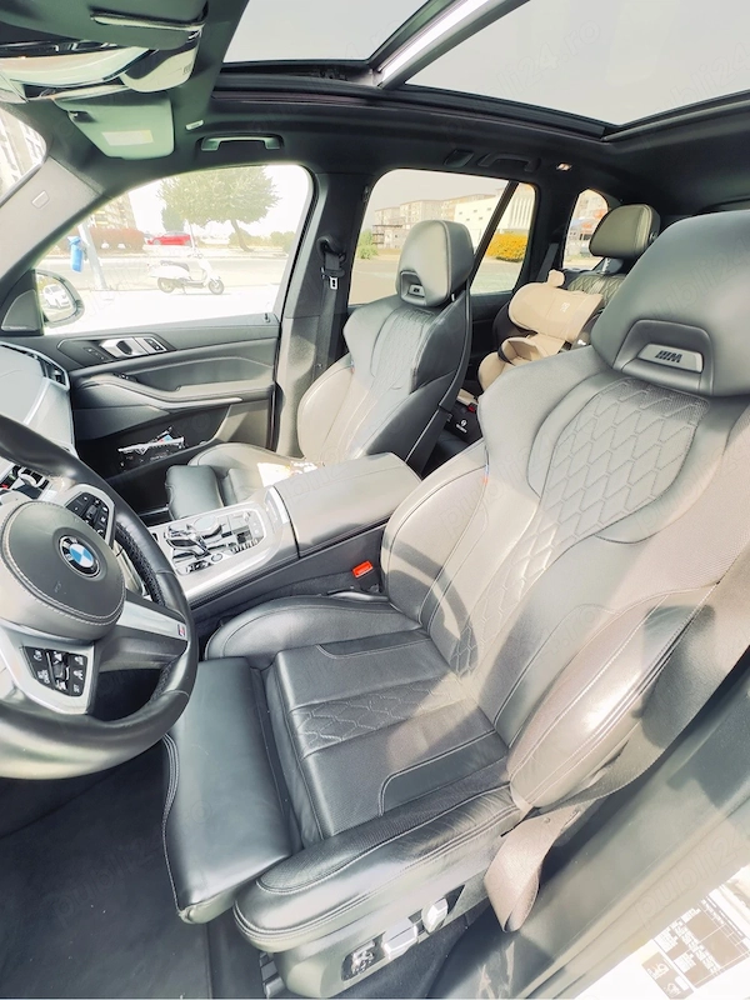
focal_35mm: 14
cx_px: 375
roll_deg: -2.3
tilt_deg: -32.2
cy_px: 500
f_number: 2.2
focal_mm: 2.22
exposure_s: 1/99
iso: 160
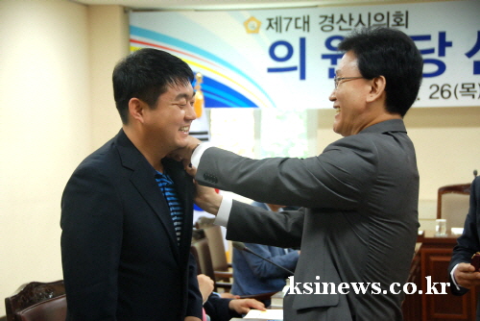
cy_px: 160
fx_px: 1001
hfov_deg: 27.0
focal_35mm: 75
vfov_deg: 18.2
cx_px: 240
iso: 800
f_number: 4.8
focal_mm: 50
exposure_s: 1/50
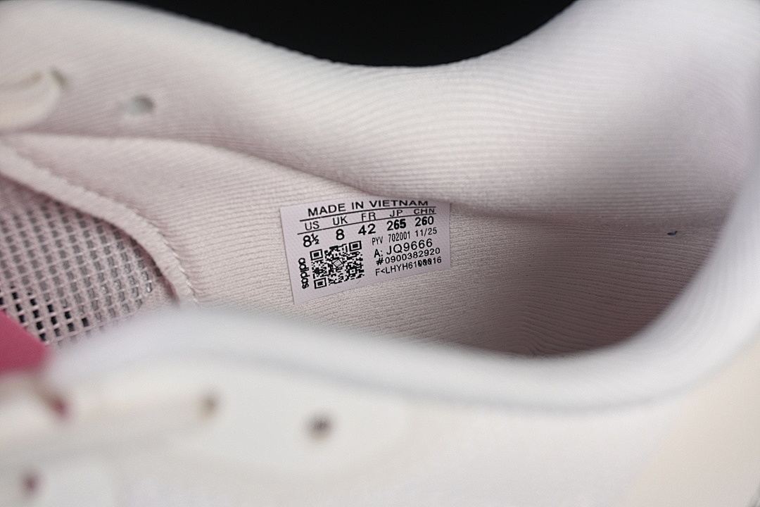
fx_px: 1425
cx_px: 380
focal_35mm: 68
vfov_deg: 20.2
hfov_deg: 29.9
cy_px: 254
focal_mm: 45
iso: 160
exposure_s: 1/100
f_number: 7.1
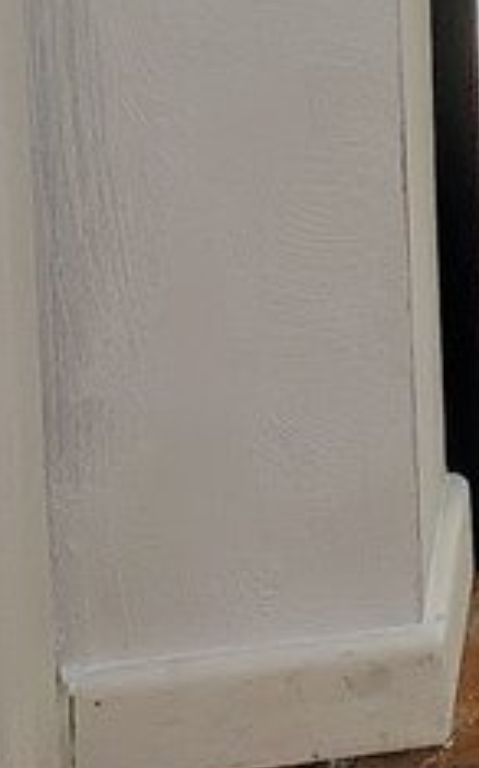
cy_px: -1503
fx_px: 3639
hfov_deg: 6.5
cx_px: 1670
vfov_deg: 9.5
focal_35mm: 174
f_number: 1.8
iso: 1198
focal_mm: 5.56
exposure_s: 1/100
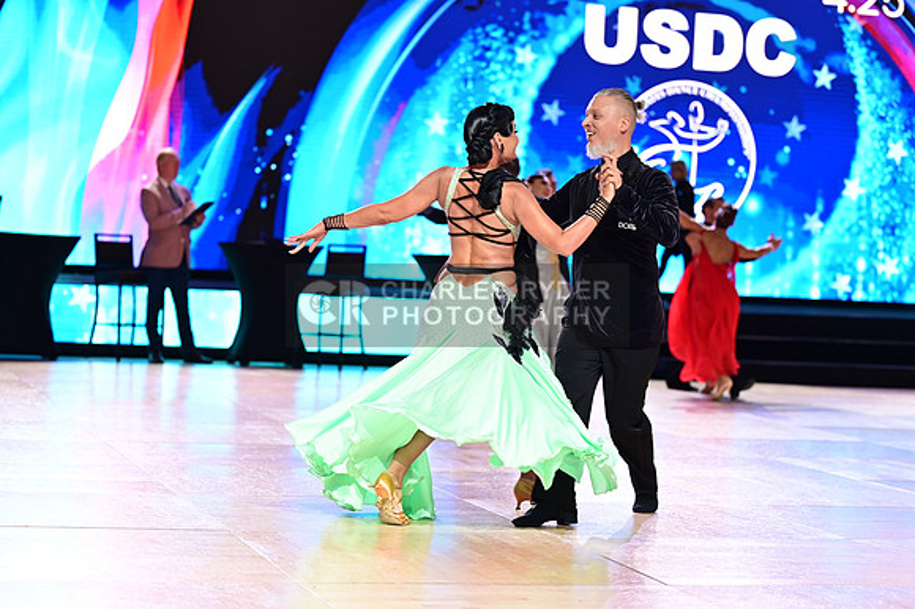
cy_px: 304
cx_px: 458
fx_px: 2185
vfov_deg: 15.9
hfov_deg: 23.7
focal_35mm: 86
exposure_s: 1/400
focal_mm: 86
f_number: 2.8
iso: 1600
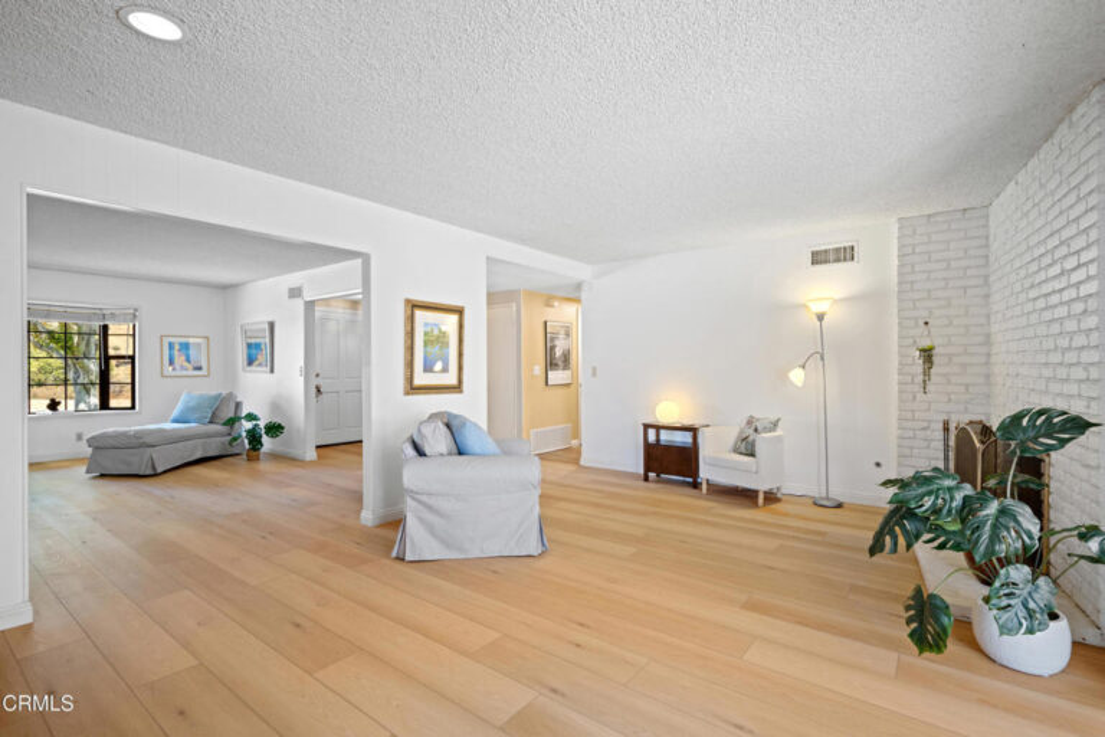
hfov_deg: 95.0
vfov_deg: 72.1
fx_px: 506
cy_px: 368
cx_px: 552
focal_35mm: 16
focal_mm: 16.5
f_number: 8
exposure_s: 2
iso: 125
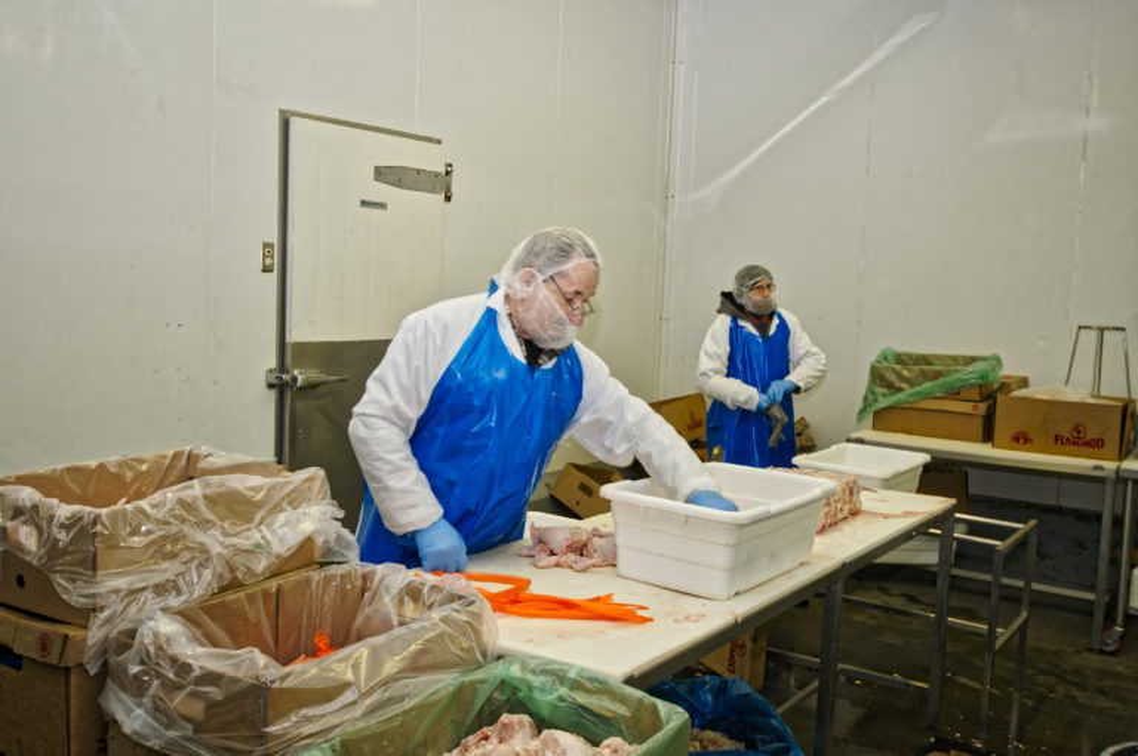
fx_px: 1137
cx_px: 569
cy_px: 378
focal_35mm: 36
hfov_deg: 53.2
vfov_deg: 36.8
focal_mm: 24
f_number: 5
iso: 250
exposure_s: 1/60
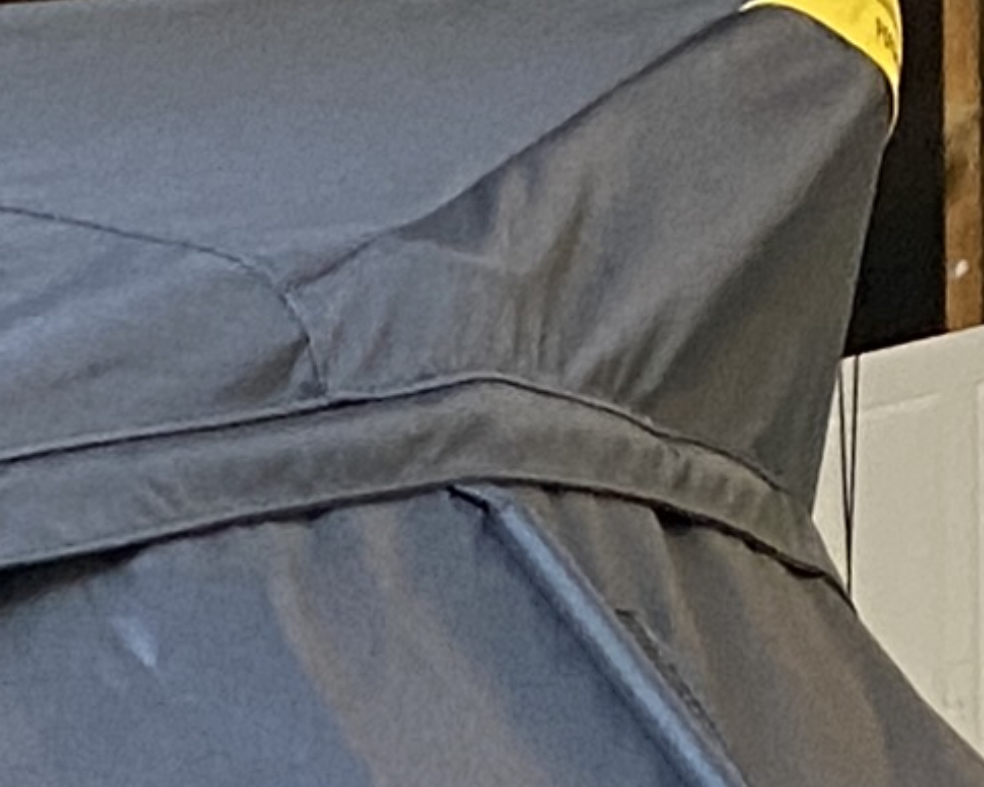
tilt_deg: -6.1
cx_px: -718
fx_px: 6145
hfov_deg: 8.8
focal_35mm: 211
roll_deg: +2.8
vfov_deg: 6.6
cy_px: 2507
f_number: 1.8
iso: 250
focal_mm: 4.25
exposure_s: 1/50
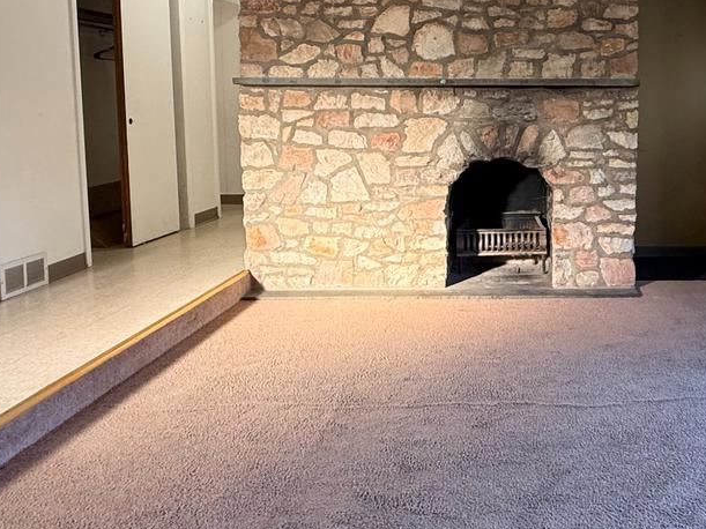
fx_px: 673
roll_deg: +0.4
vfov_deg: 42.1
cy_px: 159
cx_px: 556
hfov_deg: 52.1
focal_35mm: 33
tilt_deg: -4.8
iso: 200
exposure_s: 1/60
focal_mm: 2.22
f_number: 2.2
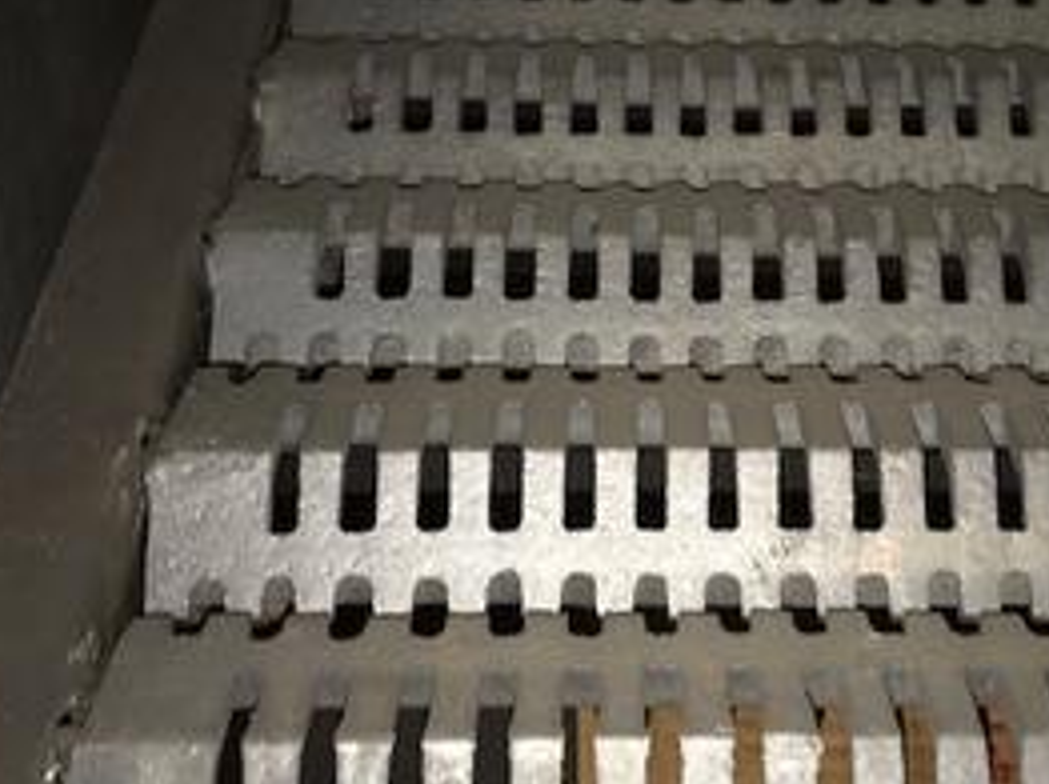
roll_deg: -3.9
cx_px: 683
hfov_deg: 37.9
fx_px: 1514
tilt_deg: -44.6
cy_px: 340
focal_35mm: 50
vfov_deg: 29.0
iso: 20
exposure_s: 1/16
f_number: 1.8
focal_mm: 3.99
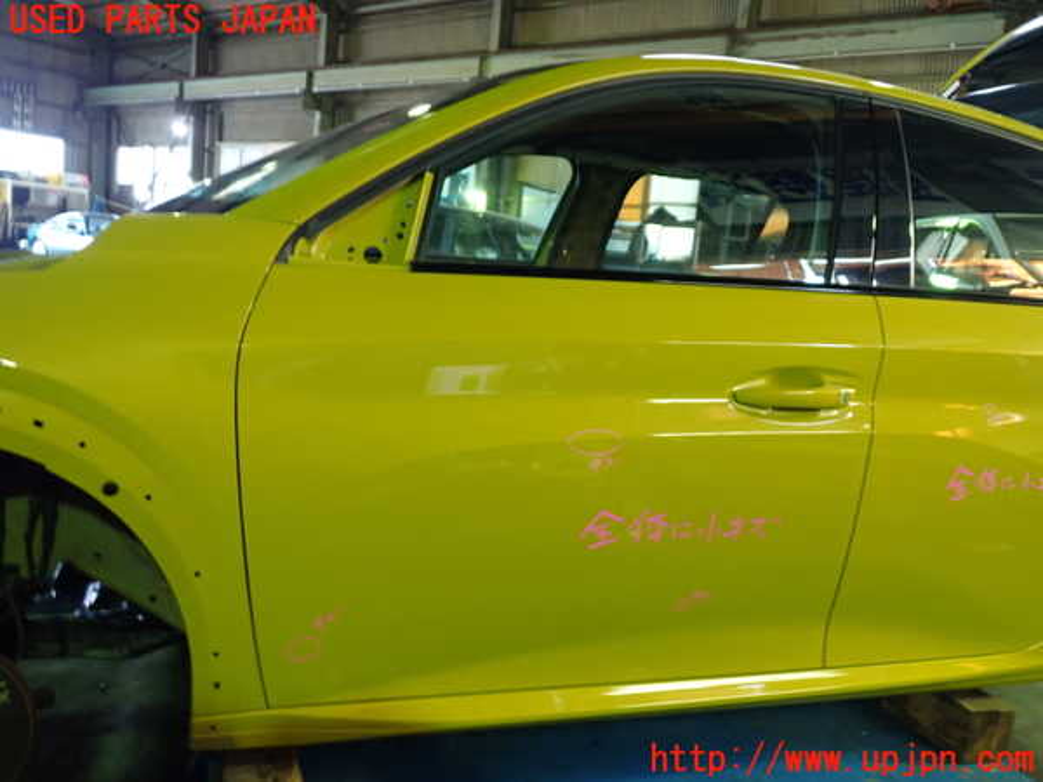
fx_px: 904
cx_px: 522
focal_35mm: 30
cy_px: 391
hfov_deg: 60.0
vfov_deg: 46.8
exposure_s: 1/30
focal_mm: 5.4
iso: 320
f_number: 2.3
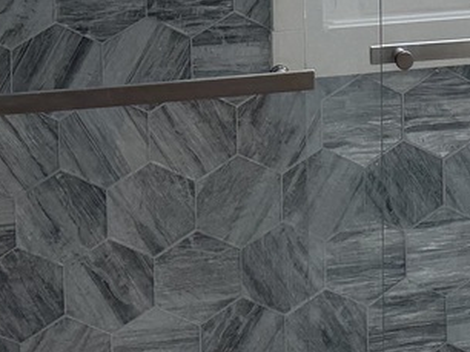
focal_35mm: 113
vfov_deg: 12.5
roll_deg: +1.1
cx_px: 604
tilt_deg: -2.4
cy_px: -169
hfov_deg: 16.5
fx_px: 1533
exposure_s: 1/277
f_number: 1.78
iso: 80
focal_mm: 6.76
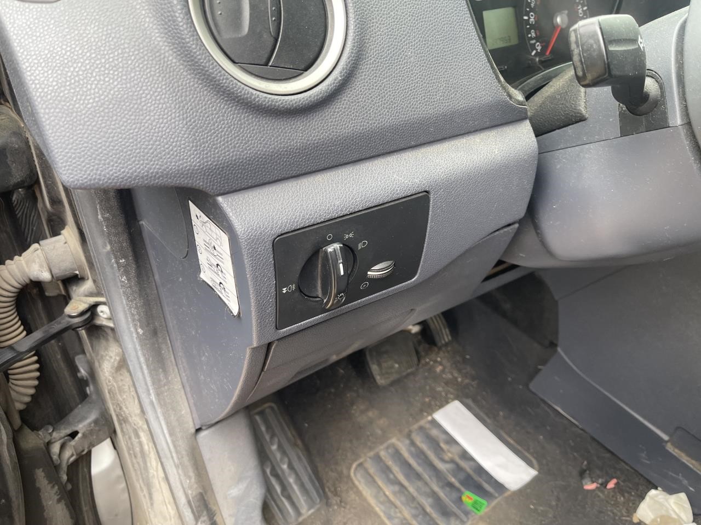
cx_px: 350
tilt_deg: -39.6
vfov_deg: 54.9
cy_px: 262
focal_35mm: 25
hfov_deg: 69.4
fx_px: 506
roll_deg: -5.1
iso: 100
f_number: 1.6
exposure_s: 1/121
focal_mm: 5.1
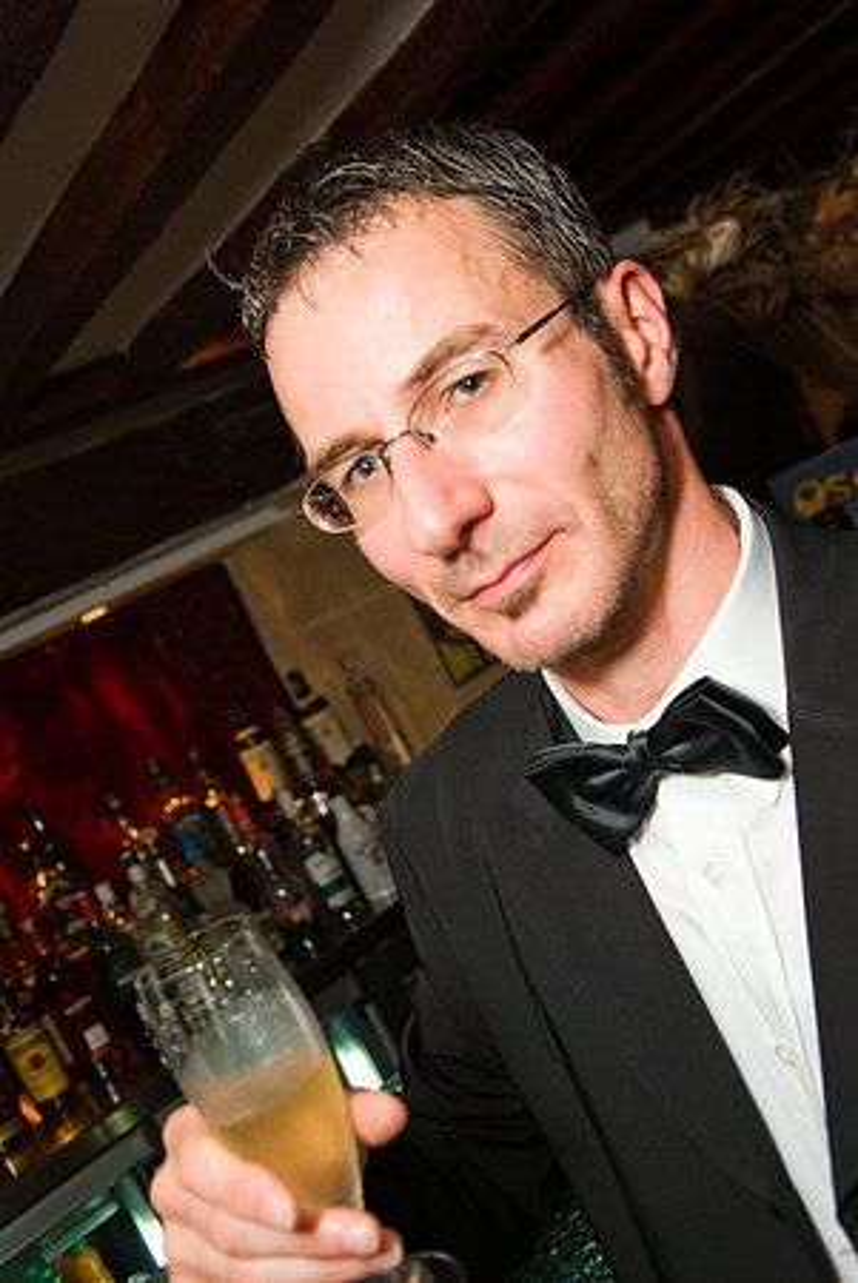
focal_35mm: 36
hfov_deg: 37.0
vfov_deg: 53.1
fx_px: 1284
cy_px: 642
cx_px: 429
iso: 140
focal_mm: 24
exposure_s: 1/45
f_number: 4
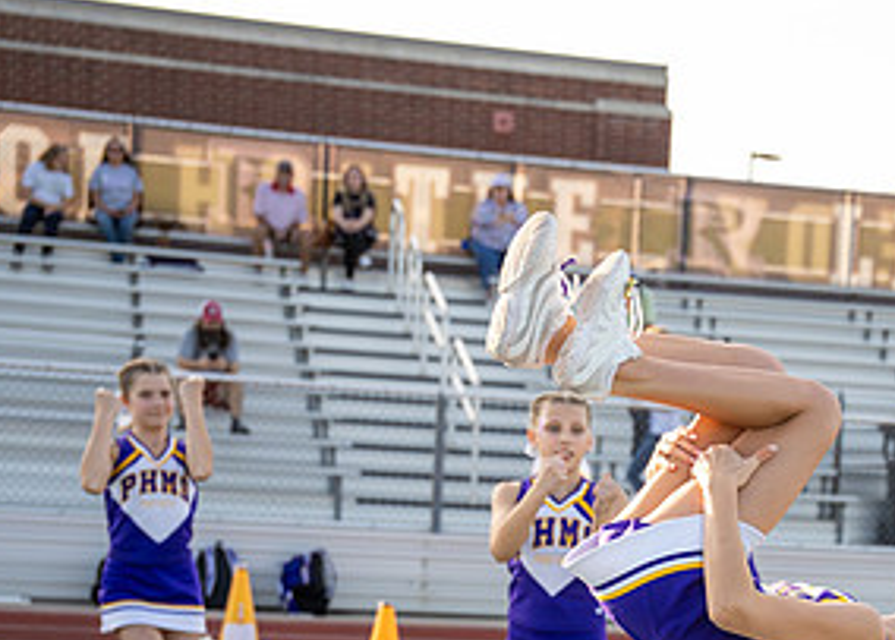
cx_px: 842
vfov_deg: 13.8
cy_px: 685
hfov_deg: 19.2
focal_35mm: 102
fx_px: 2593
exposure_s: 1/2000
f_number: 2.8
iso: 250
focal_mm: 43.2
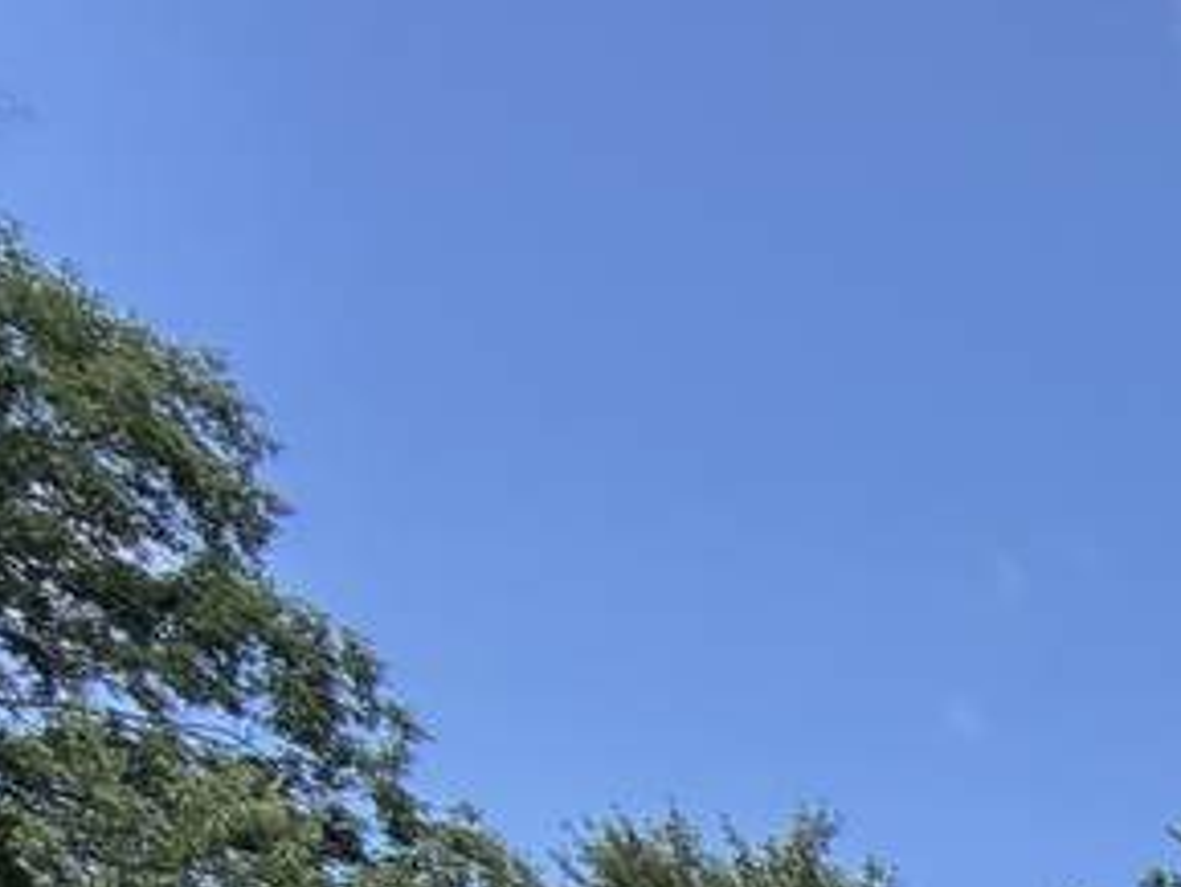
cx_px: 2403
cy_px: 1954
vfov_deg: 16.0
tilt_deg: -3.6
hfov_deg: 18.6
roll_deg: -0.3
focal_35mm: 62
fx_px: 2116
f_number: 2.2
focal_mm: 2.22
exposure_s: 1/564
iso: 40
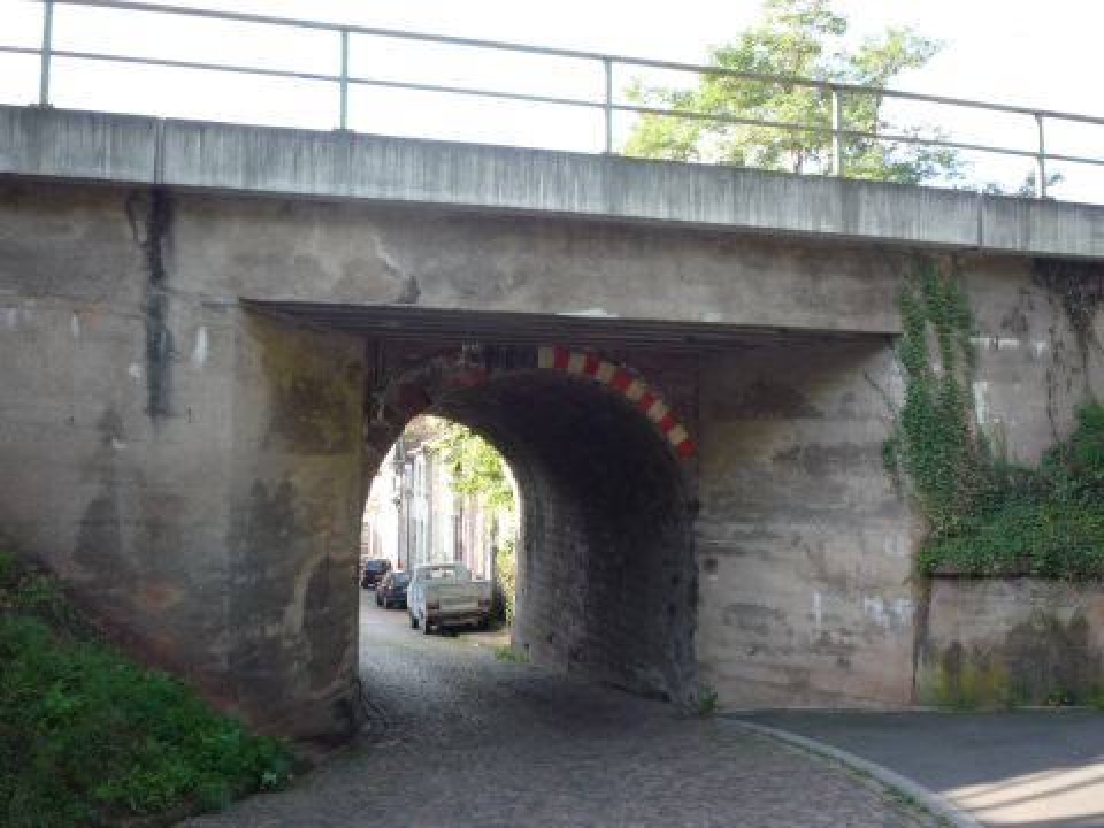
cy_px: 414
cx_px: 552
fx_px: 1021
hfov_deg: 56.8
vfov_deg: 44.2
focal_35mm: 32
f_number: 3.3
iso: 100
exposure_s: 1/100
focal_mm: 5.2
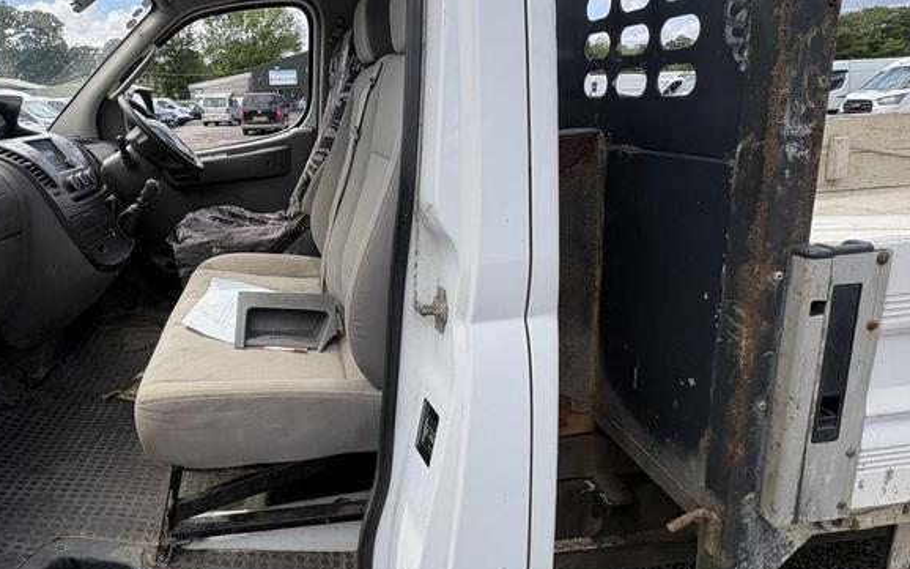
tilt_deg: -5.2
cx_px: 332
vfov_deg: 52.6
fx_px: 570
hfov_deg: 75.6
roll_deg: -1.5
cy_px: 227
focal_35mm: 23
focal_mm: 2.22
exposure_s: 1/749
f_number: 2.2
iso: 40
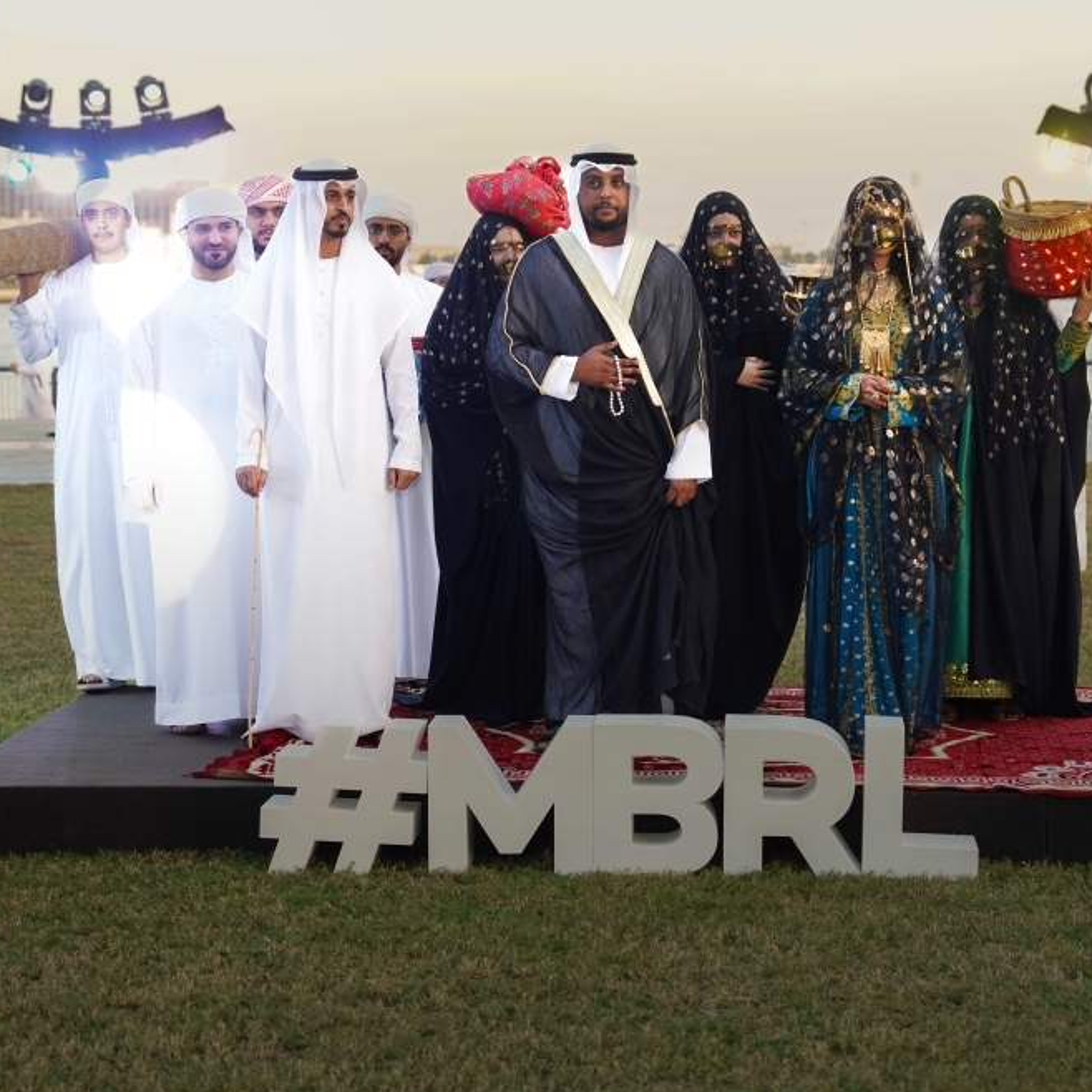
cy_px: 466
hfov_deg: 22.8
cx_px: 594
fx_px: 2712
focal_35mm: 76
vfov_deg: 22.7
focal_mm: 46
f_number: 3.2
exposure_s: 1/200
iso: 320
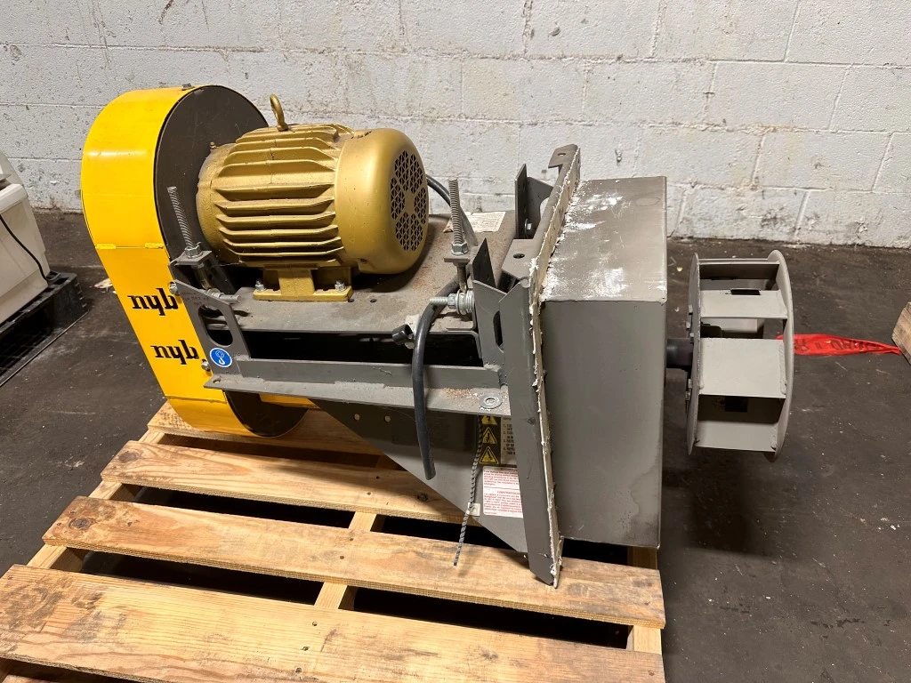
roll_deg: -0.4
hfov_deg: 71.6
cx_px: 456
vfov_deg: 56.8
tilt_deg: -32.4
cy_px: 342
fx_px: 632
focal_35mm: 24
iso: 125
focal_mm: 6.86
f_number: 1.78
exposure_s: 1/60
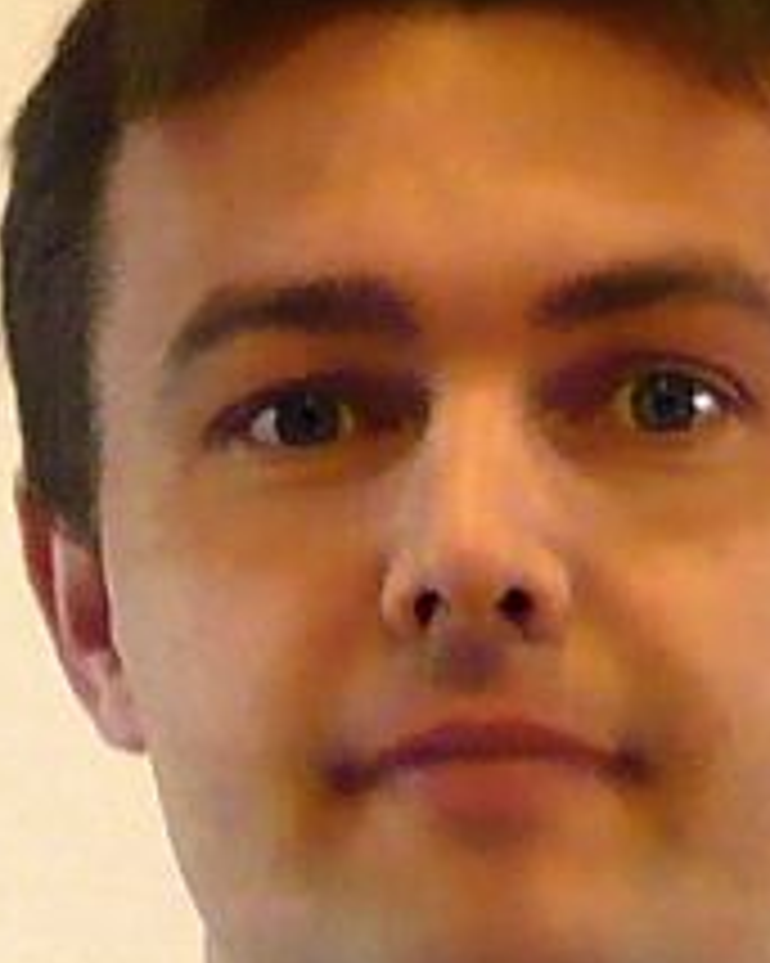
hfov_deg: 15.1
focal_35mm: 102
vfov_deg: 18.0
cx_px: 522
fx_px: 2908
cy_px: 1125
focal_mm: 5.8
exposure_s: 1/30
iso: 200
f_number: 2.8
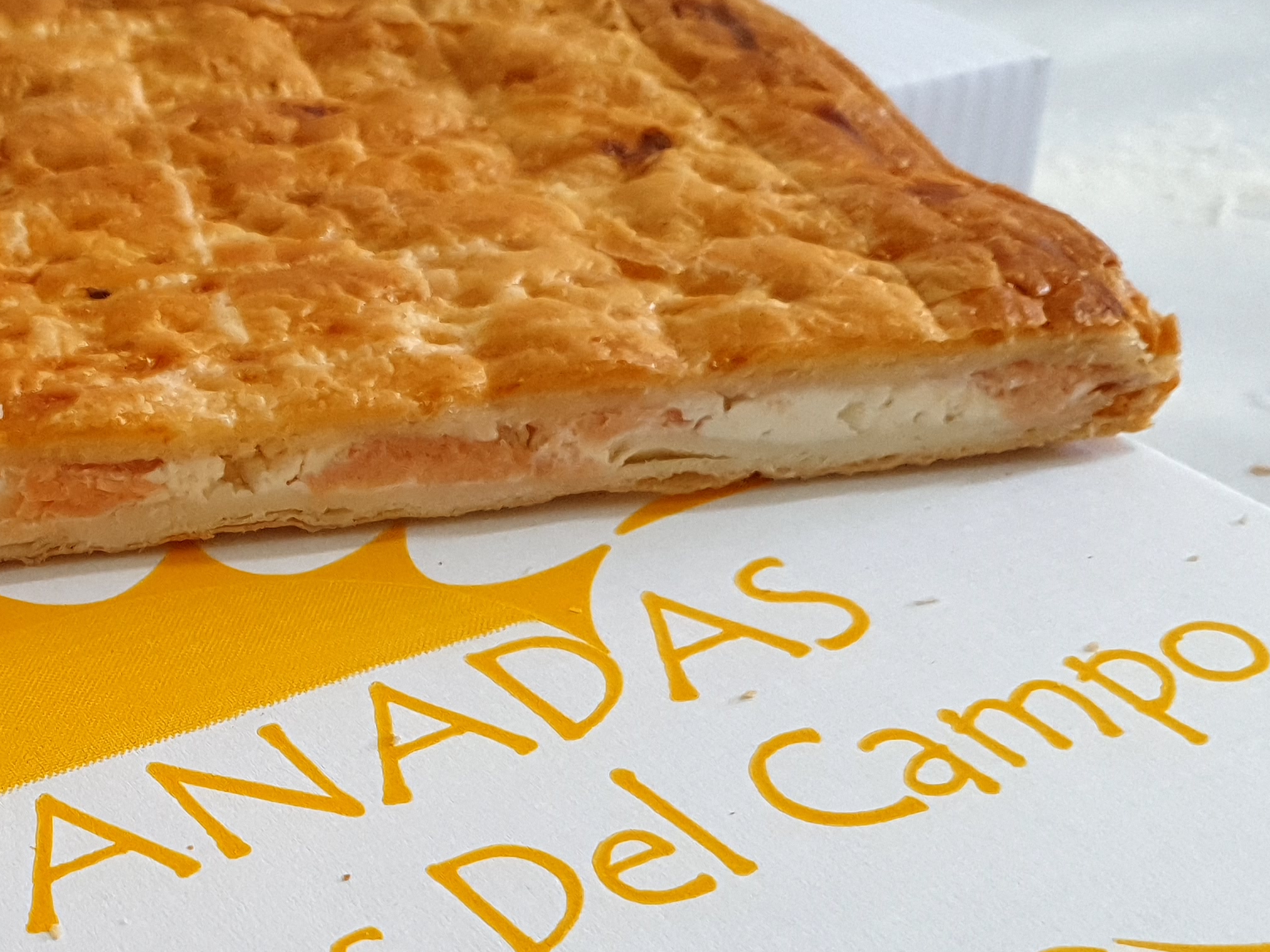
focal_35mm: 52
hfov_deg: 34.6
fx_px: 1908
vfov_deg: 27.5
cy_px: 765
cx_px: 106
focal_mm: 4.32
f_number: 1.5
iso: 160
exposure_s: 1/50
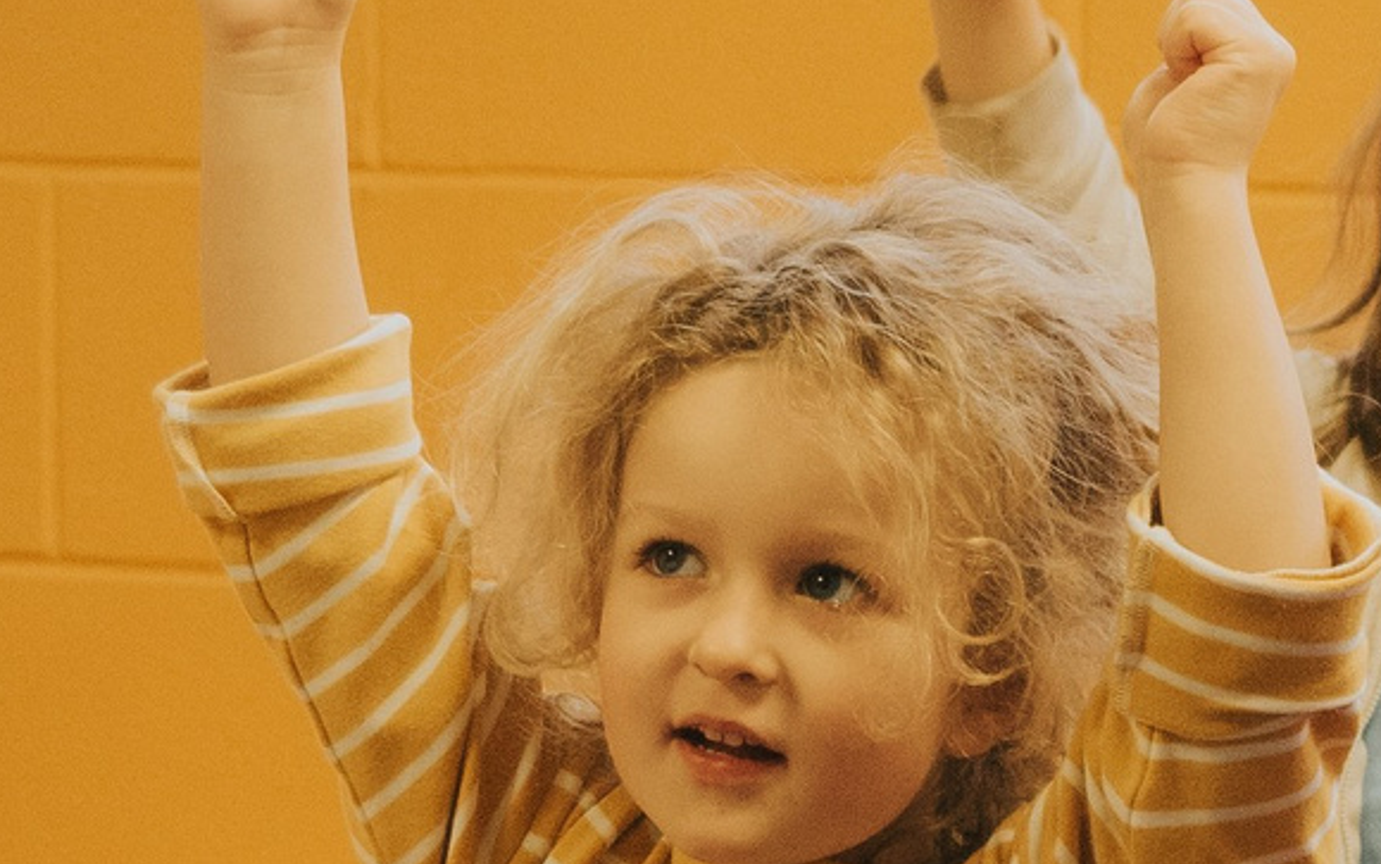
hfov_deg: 7.9
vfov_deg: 5.0
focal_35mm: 262
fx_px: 9865
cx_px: 1624
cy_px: 1154
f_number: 2.8
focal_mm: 28
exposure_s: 1/200
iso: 800
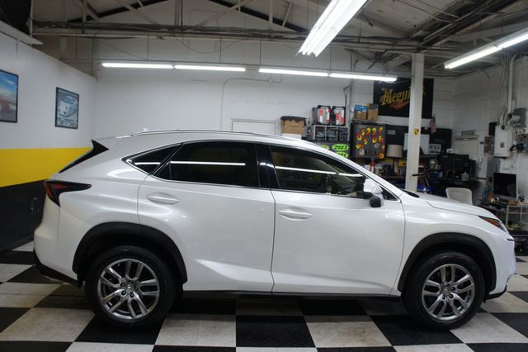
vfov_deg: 47.9
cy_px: 176
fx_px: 396
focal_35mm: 27
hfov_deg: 67.4
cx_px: 264
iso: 200
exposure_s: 1/30
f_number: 4
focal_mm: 18
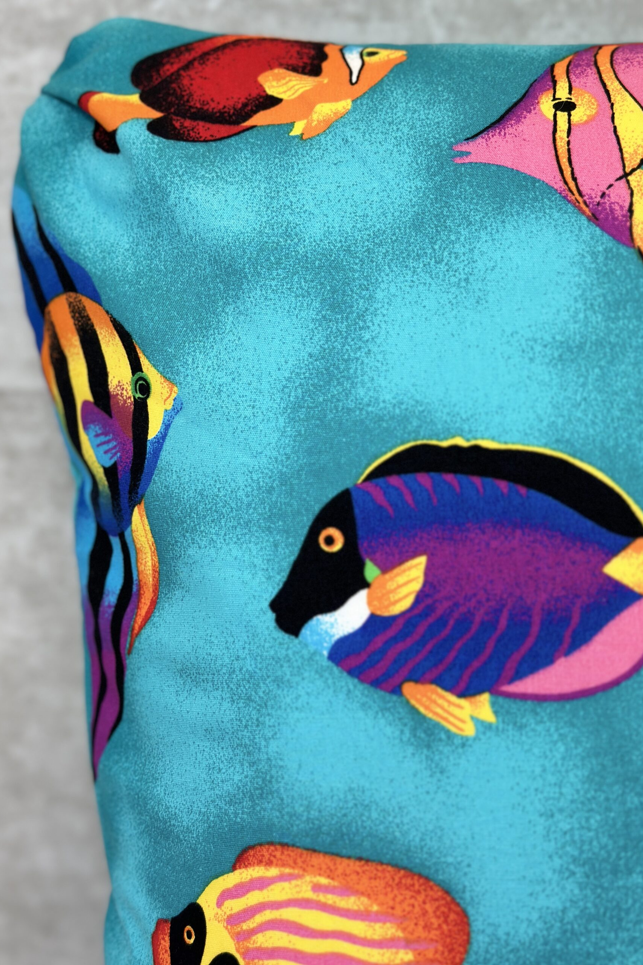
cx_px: 346
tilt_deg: -15.2
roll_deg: +0.6
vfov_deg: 39.6
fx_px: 1339
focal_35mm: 50
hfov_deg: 27.0
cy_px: 482
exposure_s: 1/132
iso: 64
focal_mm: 6.86
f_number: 1.78
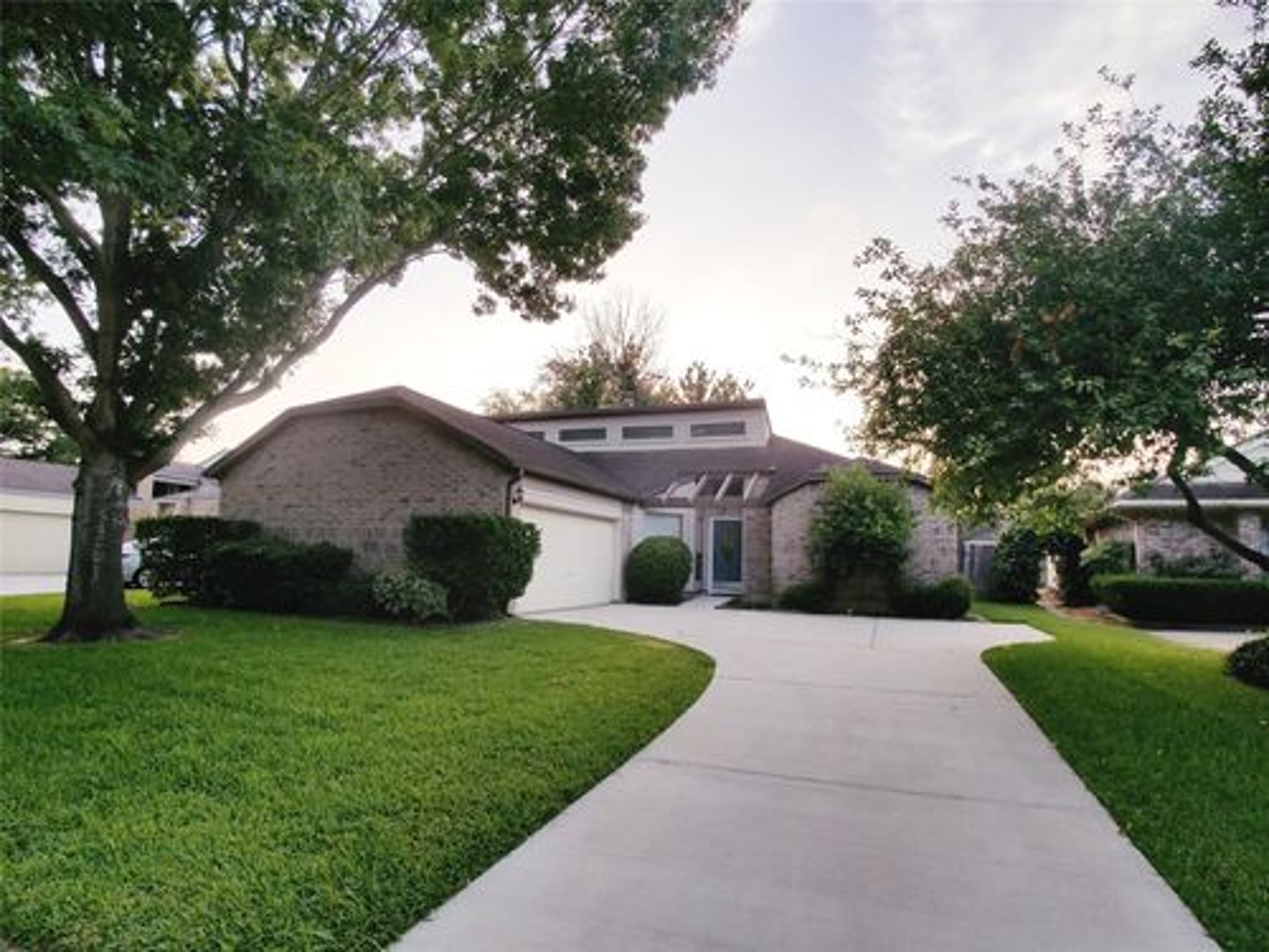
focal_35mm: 26
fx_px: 953
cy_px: 476
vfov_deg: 53.1
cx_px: 634
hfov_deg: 67.3
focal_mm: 4.2
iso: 50
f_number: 1.7
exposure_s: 1/490
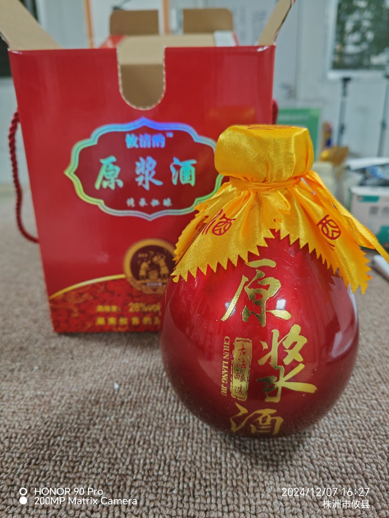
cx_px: 194
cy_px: 259
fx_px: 405
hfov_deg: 51.3
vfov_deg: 65.3
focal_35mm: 27
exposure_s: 1/50
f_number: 1.9
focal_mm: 6.12
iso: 640
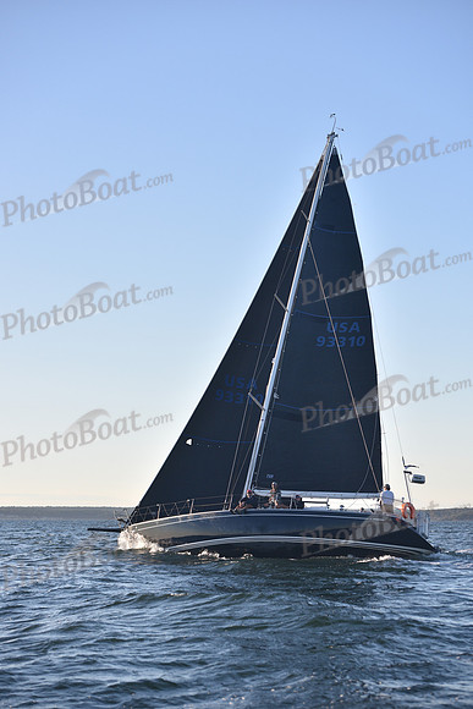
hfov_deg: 19.5
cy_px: 354
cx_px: 236
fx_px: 1379
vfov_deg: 28.8
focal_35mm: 70
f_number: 4.5
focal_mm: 70
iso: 400
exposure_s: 1/800
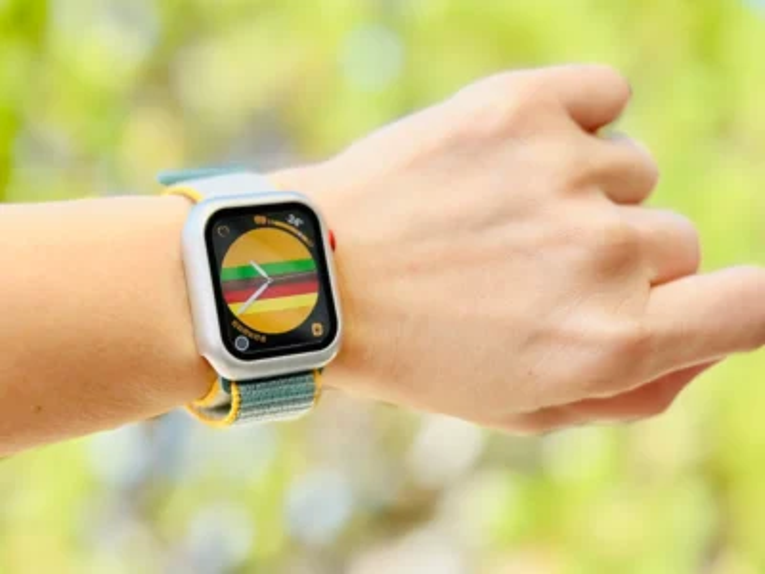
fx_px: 1061
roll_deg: -11.6
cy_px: 287
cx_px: 382
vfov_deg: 30.3
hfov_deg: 39.7
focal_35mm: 48
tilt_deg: +17.6
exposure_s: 1/1751
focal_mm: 6.86
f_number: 1.78
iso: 80
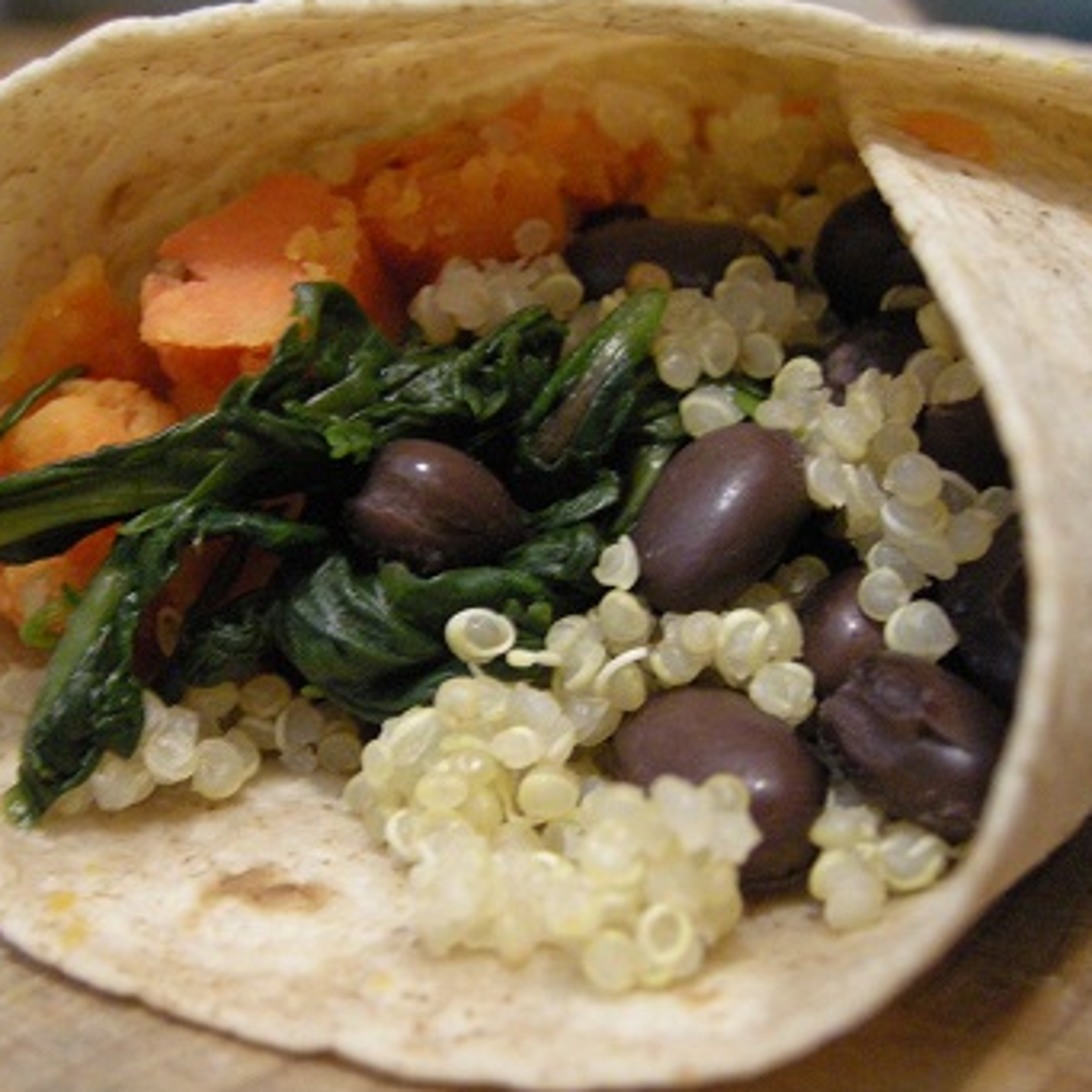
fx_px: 2177
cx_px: 551
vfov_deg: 28.1
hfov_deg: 28.2
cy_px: 591
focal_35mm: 61
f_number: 3.1
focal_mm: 10.1
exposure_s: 1/8
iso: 541
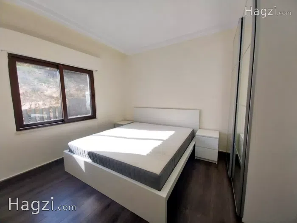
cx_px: 148
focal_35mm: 13
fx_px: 112
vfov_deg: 89.9
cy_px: 112
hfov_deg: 106.2
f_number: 2.2
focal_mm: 1.3
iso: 64
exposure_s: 1/135
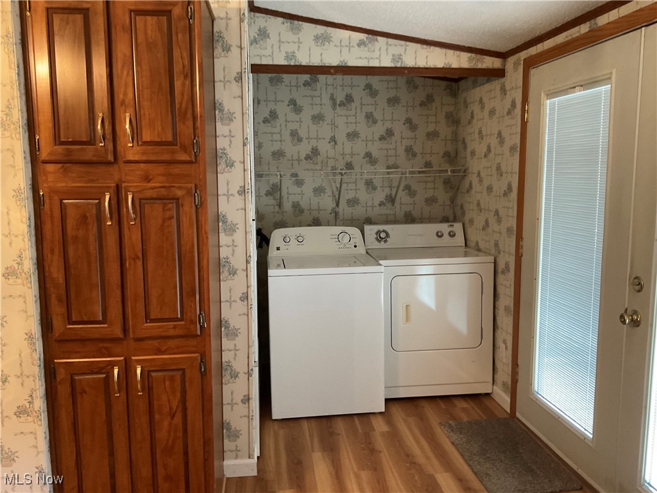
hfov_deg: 61.7
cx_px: 328
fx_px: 550
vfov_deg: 48.2
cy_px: 246
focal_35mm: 29
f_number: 1.8
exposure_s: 1/40
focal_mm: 3
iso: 250
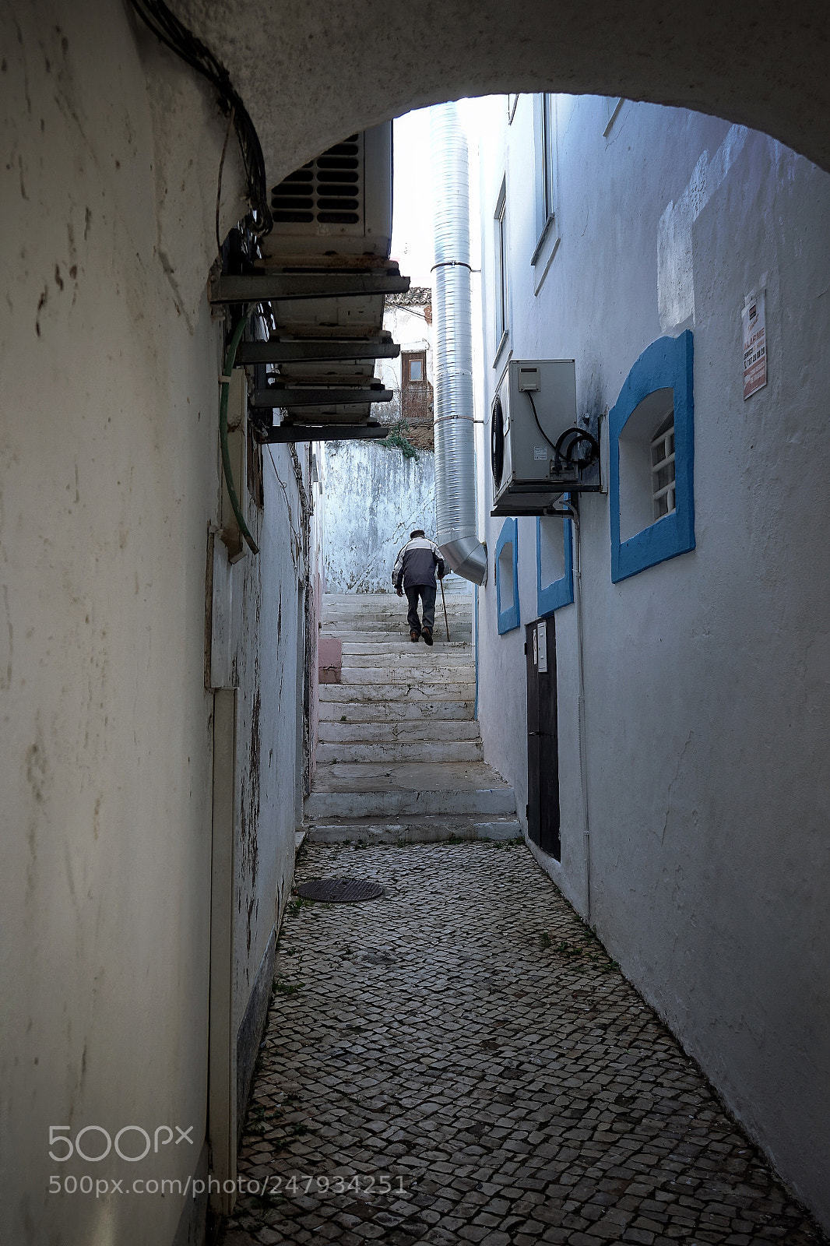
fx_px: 1038
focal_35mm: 30
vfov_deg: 61.9
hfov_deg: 43.6
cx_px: 415
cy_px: 623
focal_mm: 11.03
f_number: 2.8
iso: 100
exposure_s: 1/125
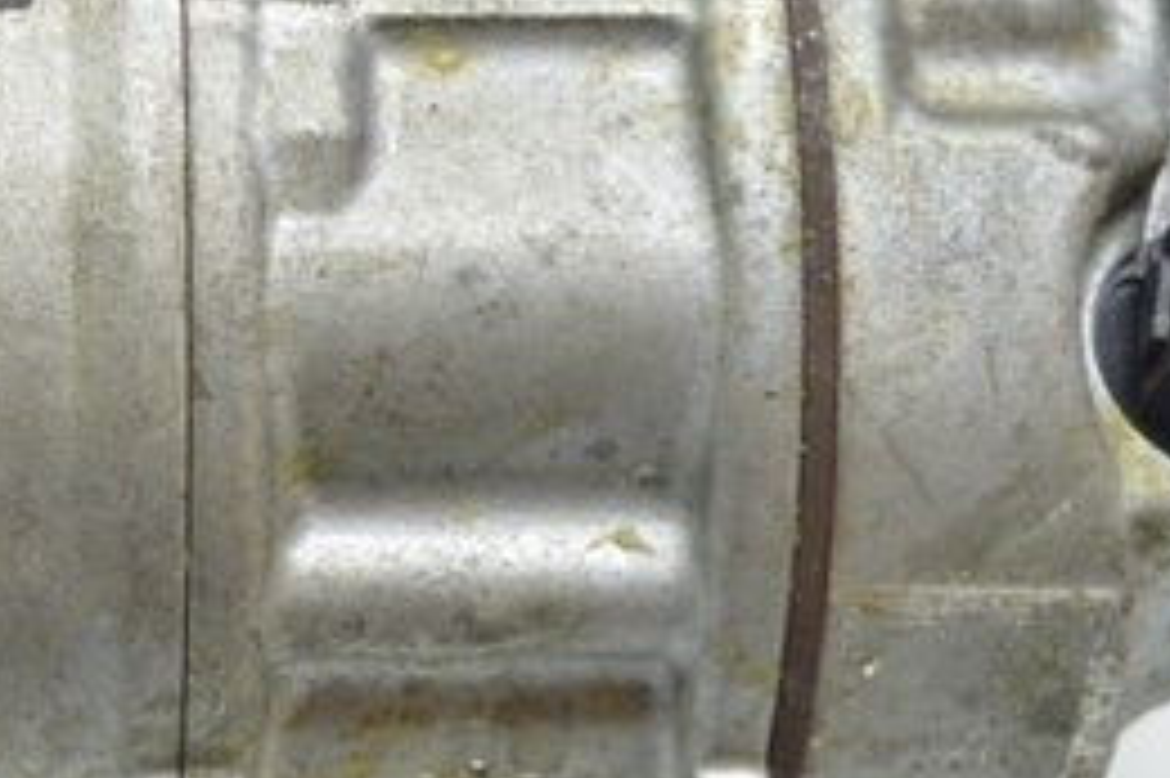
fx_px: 3832
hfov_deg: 16.9
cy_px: 232
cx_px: -27
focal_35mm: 118
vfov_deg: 11.6
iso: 400
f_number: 3.8
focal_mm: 20
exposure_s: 1/40
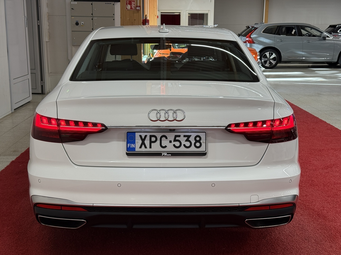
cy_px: 128
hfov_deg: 39.7
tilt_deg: -10.9
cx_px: 170
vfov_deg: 30.3
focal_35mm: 48
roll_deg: -0.7
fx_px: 473
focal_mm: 6.76
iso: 50
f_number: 1.78
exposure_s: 1/121
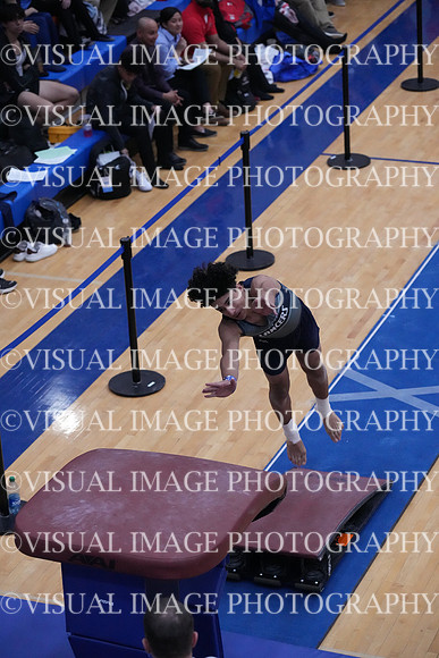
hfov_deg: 13.3
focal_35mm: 103
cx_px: 220
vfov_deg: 19.8
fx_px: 1883
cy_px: 329
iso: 10000
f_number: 4
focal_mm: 103
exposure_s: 1/1000
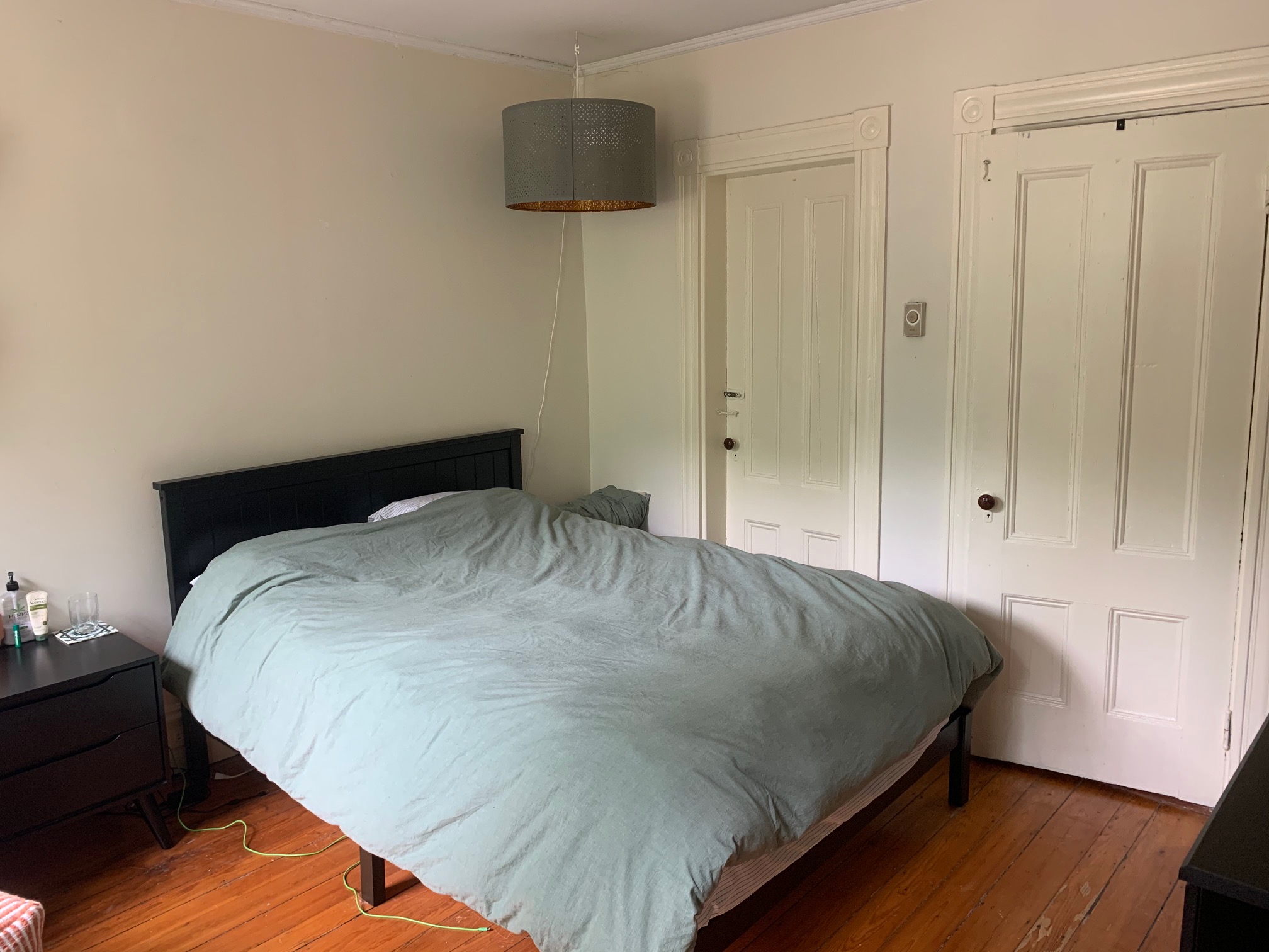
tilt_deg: -9.6
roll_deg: +0.7
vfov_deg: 53.1
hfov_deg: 67.3
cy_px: 476
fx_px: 953
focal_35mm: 26
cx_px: 634
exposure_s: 1/60
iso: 125
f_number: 1.8
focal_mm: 4.25
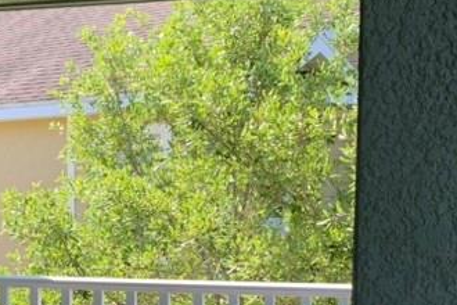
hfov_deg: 23.6
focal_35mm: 84
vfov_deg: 16.0
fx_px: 1066
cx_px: 60
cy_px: 302
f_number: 1.8
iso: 25
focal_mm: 4.25
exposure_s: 1/337
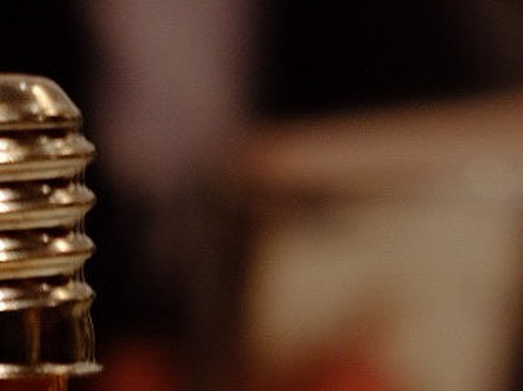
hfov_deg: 9.7
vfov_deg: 7.0
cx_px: -99
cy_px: 928
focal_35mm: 201
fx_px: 3035
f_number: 2.8
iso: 400
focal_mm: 27
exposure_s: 1/30
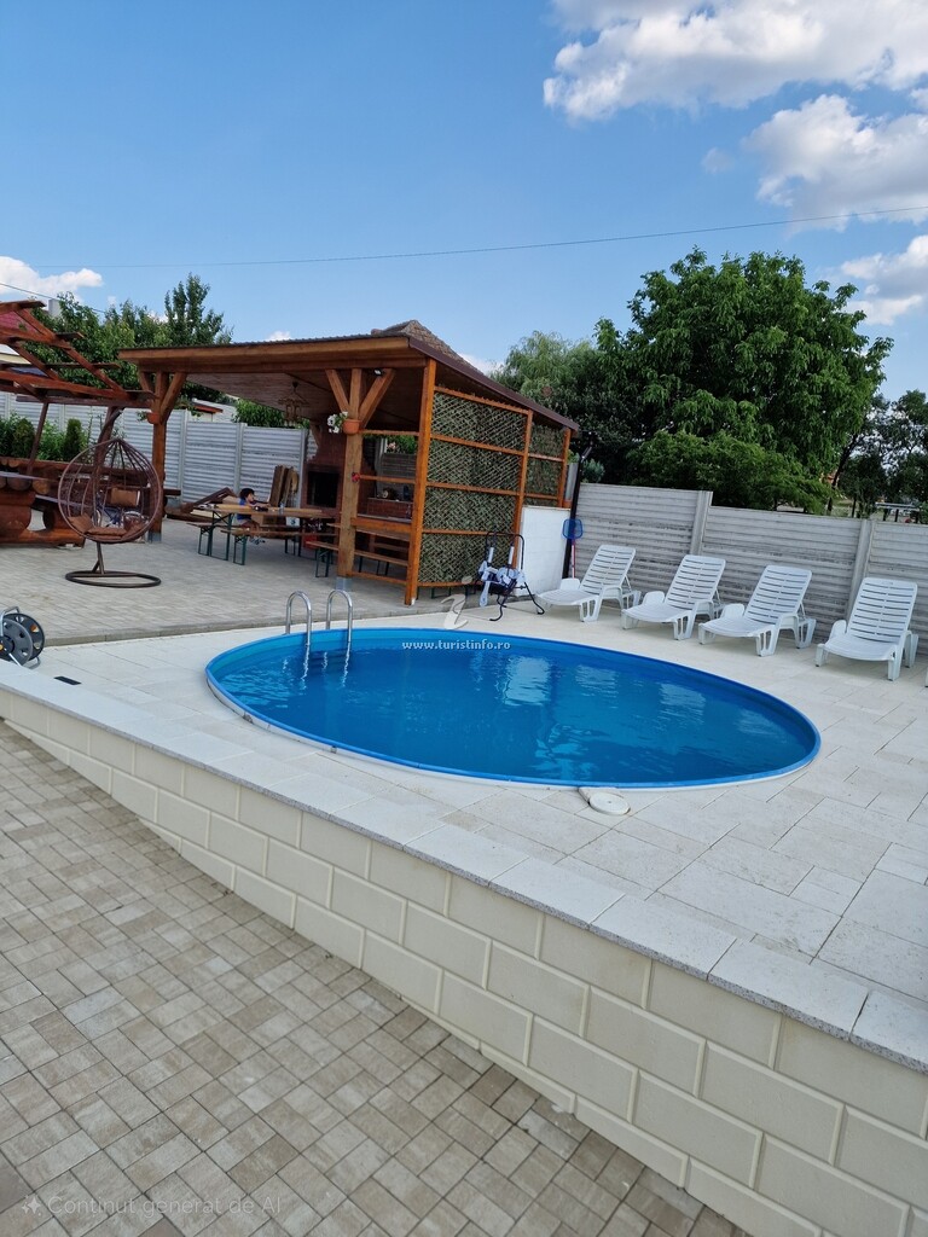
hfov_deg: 58.9
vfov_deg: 73.9
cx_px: 464
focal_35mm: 23
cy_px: 618
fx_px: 822
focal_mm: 6.4
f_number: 1.8
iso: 50
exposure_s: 1/769
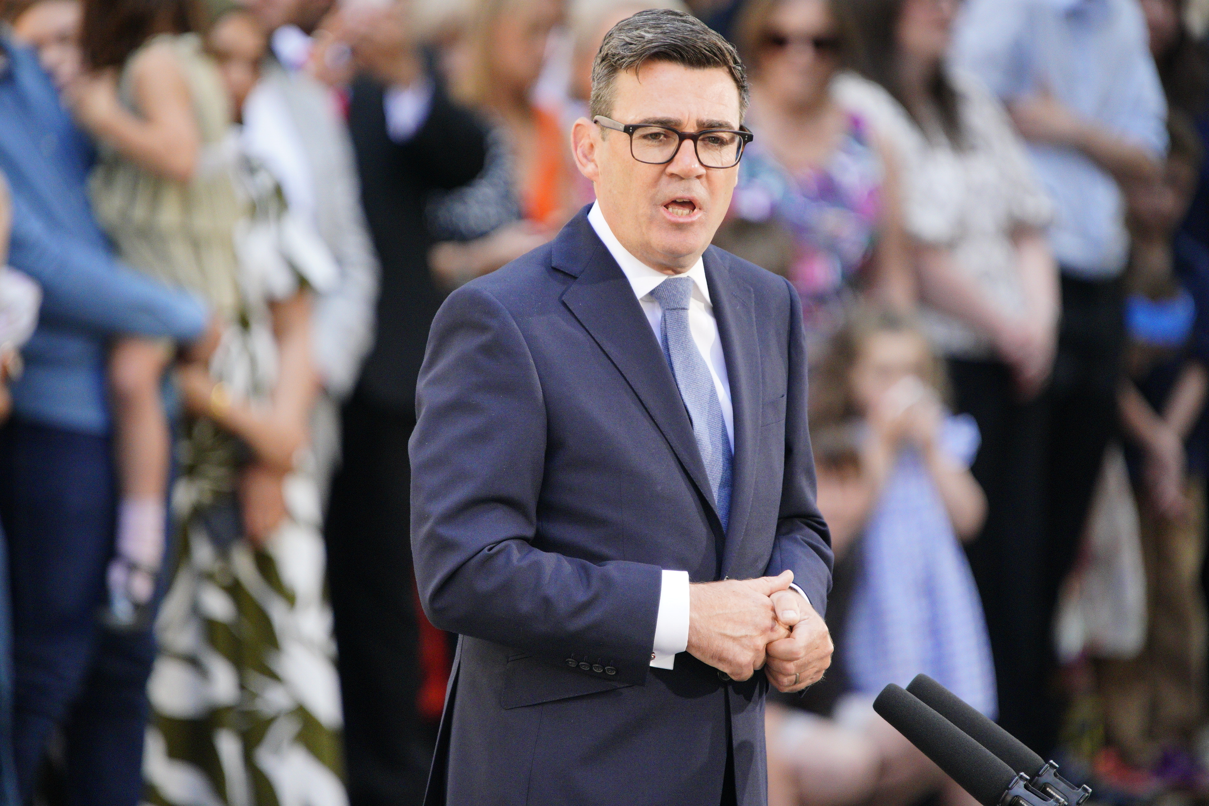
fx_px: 20148
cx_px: 604
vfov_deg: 2.3
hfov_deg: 3.4
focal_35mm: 600
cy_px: 403
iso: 4000
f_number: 6.3
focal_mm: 600
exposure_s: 1/1000
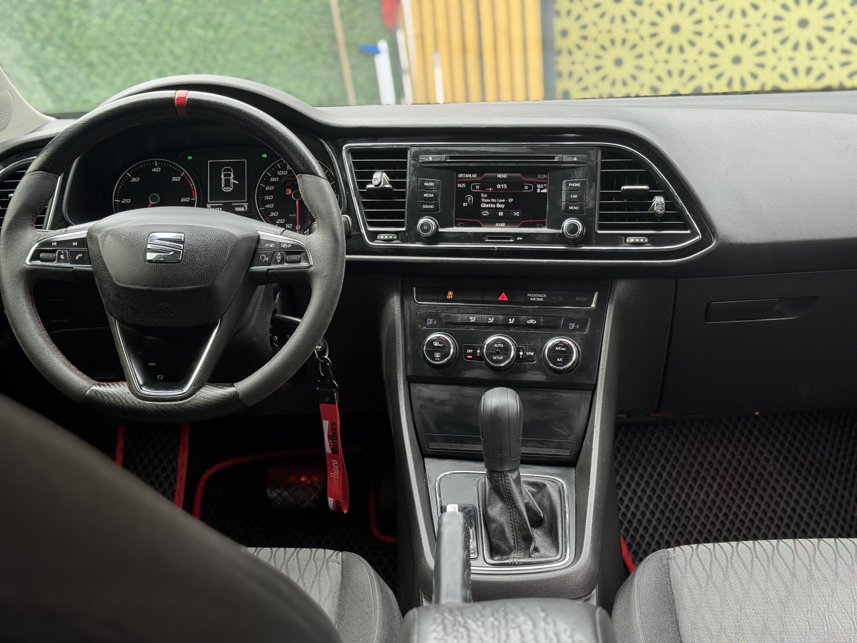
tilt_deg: -16.7
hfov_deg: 39.7
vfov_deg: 30.3
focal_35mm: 48
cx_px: 428
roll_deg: +4.3
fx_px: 1188
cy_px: 322
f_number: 1.78
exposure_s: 1/153
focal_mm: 6.76
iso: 100
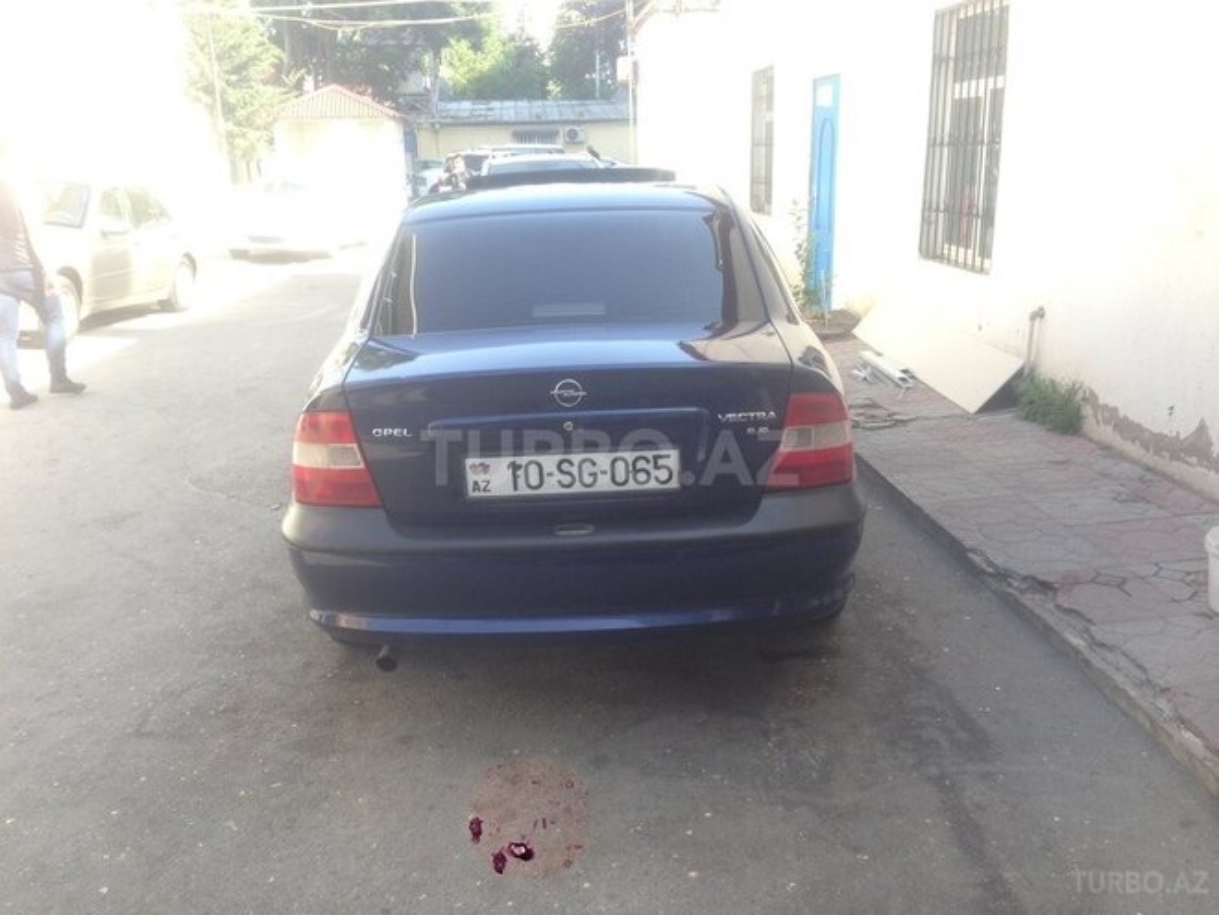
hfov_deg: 55.4
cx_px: 610
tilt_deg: -14.1
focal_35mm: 33
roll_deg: -0.1
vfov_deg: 42.9
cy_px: 458
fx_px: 1162
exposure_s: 1/161
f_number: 2.4
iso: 50
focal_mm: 4.12
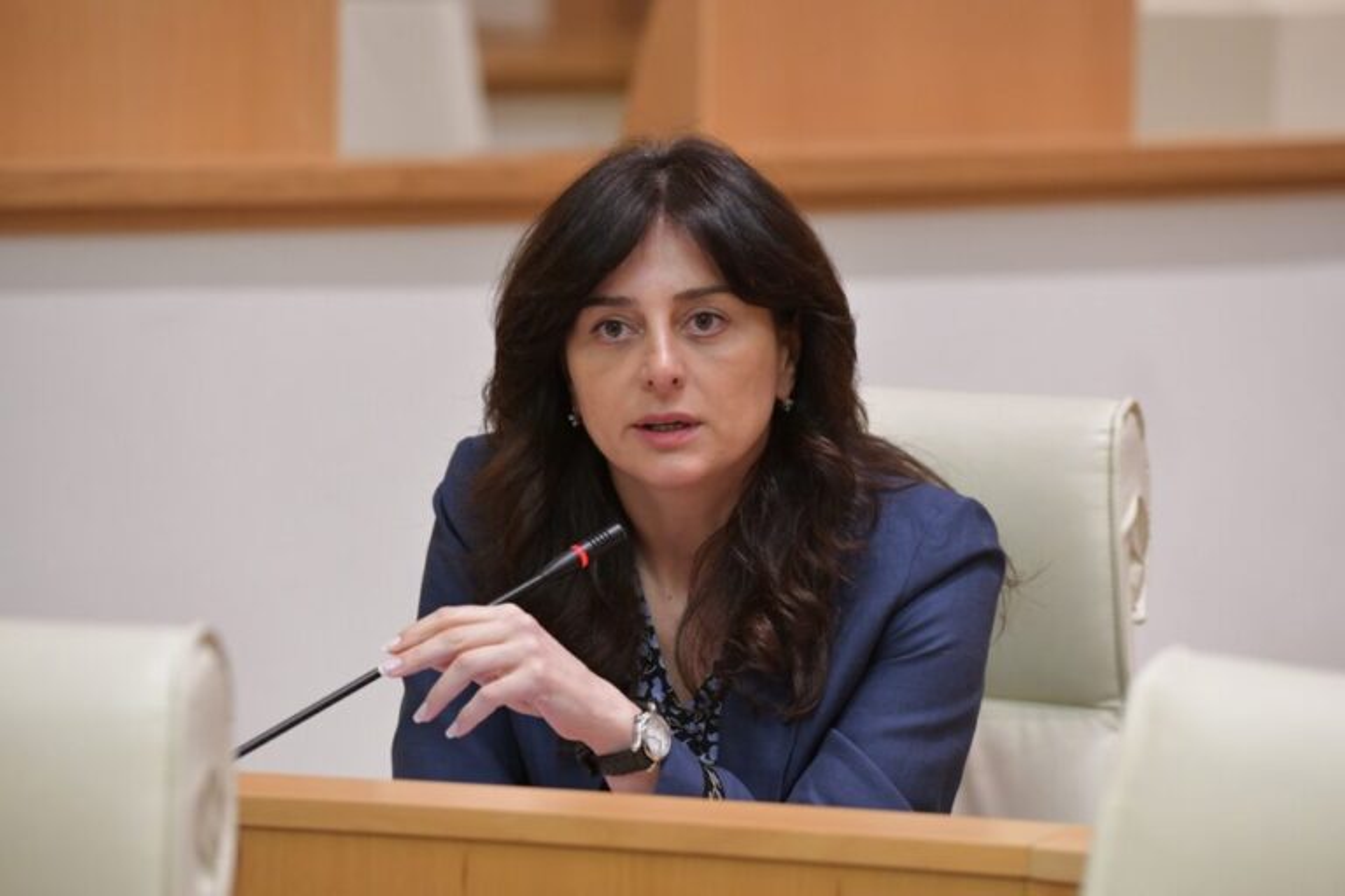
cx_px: 672
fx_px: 7472
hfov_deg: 10.3
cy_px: 448
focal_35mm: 200
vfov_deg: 6.9
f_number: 5.6
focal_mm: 200
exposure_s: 1/160
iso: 4000
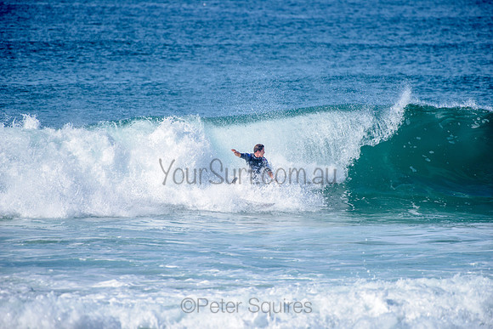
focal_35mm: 500
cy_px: 164
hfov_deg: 4.1
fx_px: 6849
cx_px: 246
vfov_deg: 2.8
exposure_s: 1/2000
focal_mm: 500
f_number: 5.6
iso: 160
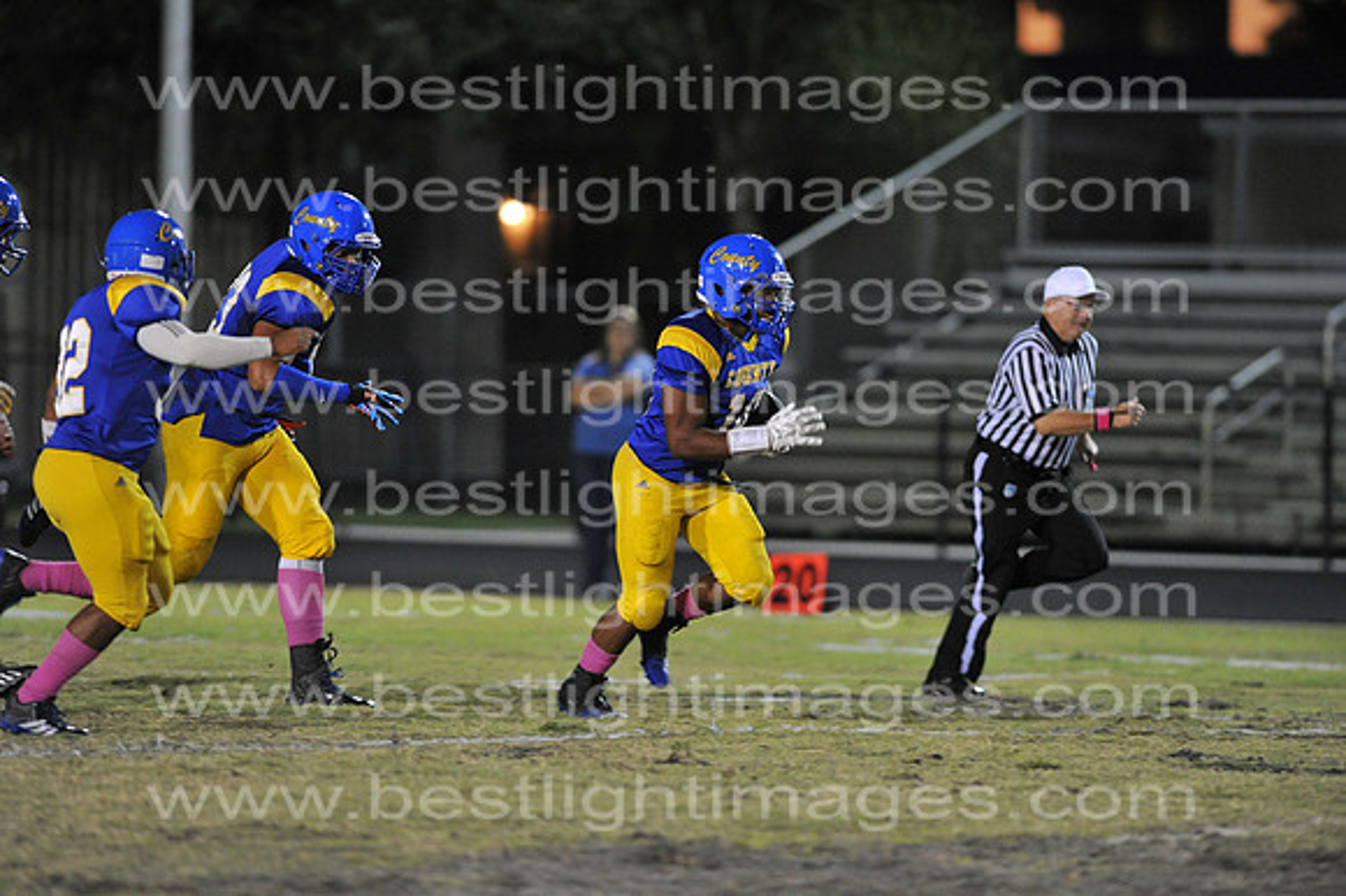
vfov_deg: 4.6
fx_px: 11210
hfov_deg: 6.9
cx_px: 673
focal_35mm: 300
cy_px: 448
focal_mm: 300
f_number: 4
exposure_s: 1/500
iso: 5000
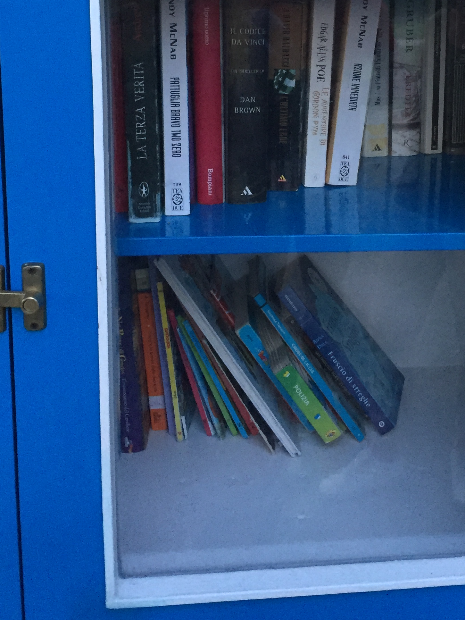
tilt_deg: -12.4
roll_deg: +0.1
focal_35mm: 53
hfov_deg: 27.3
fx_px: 949
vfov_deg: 35.0
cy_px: 118
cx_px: 325
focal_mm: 4.15
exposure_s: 1/33
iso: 250
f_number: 2.2
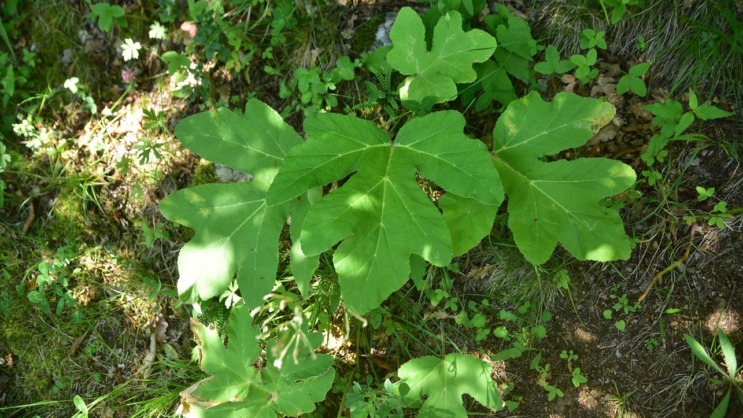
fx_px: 1044
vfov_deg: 22.6
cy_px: 175
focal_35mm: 53
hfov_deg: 39.2
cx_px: 369
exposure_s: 1/125
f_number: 4
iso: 160
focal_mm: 50
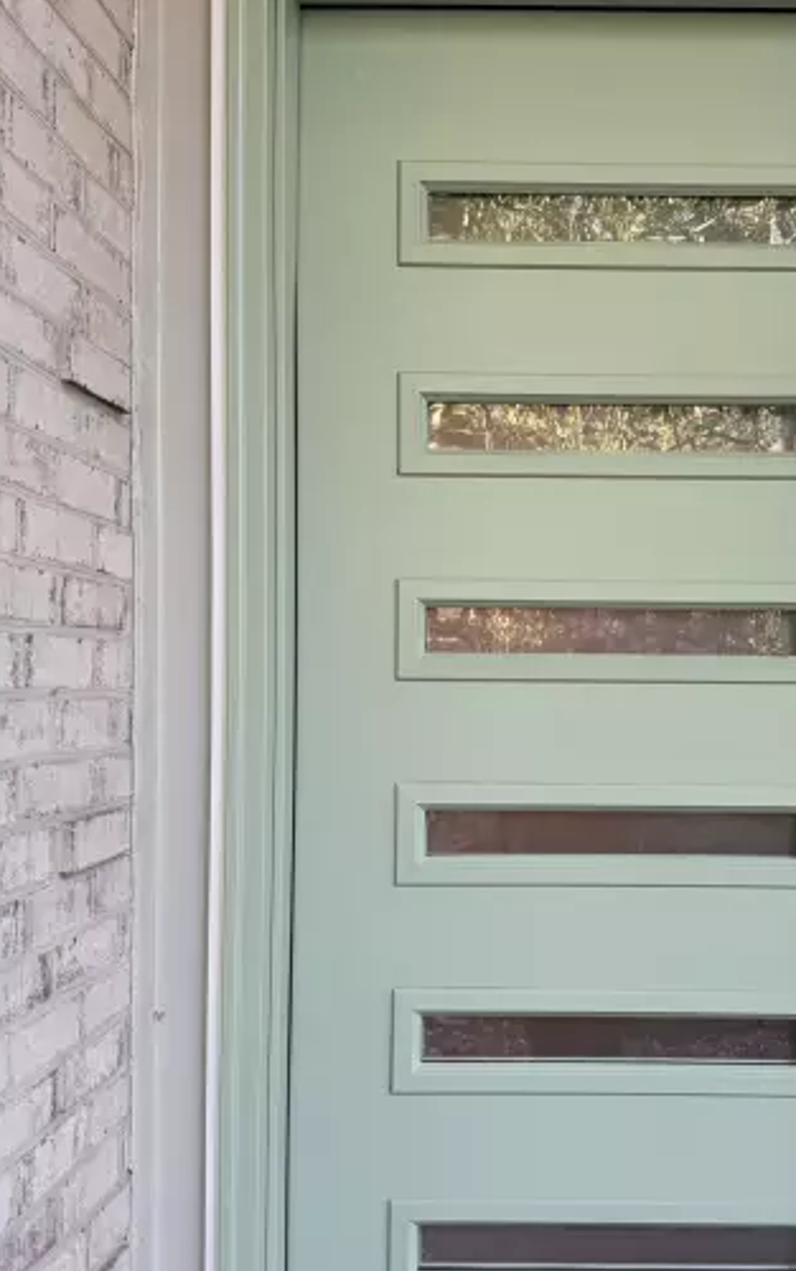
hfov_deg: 33.0
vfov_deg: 51.5
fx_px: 1317
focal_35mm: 38
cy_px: 683
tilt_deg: +0.6
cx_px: 595
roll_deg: -1.4
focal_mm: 6.76
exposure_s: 1/120
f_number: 1.78
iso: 200
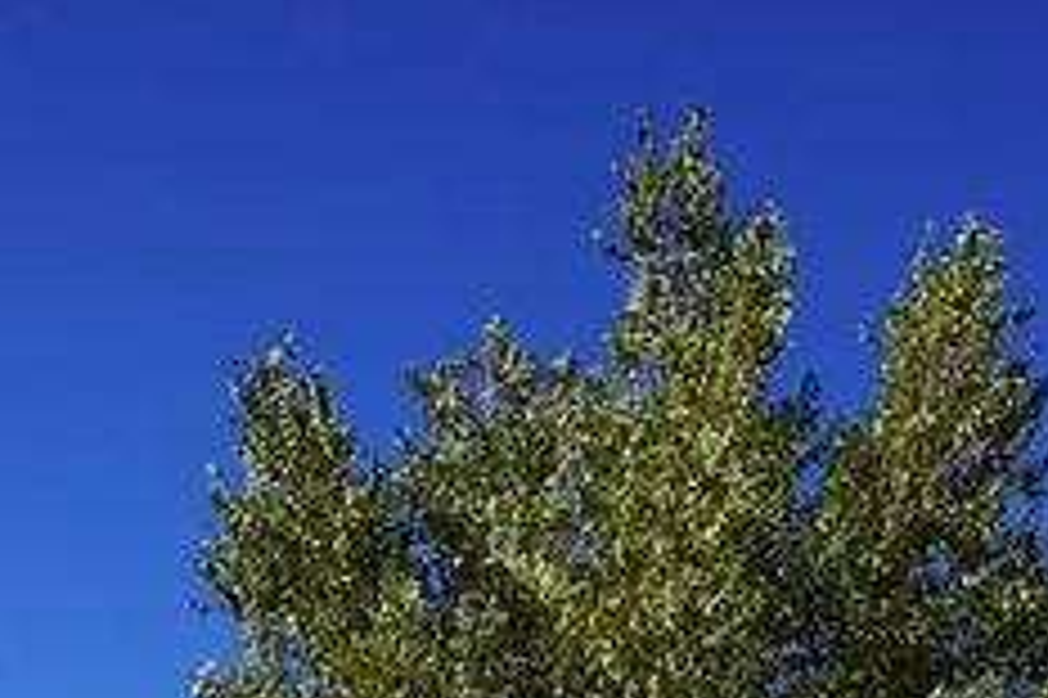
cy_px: 1351
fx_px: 1920
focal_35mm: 66
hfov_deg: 27.3
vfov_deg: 16.3
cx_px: 1219
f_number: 5
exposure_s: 1/800
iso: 100
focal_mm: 10
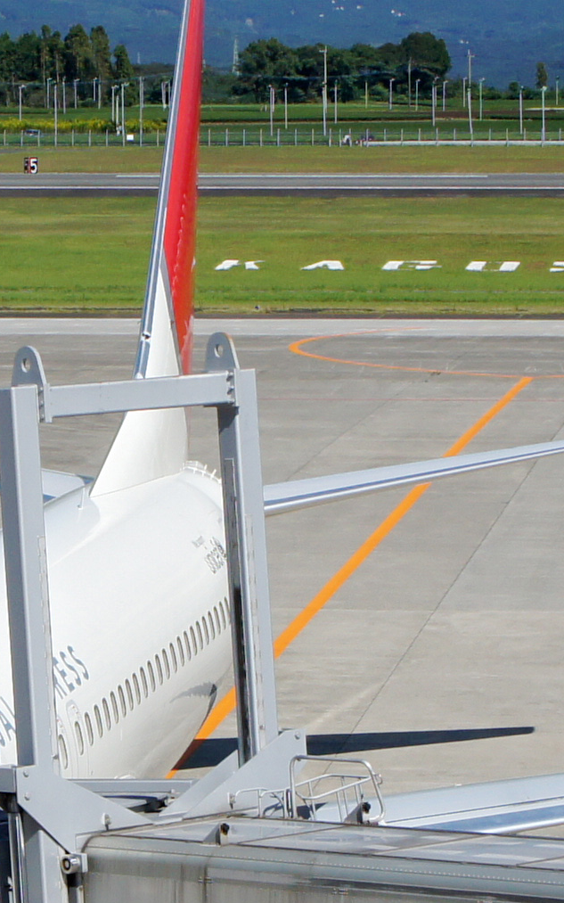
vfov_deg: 11.6
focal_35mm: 180
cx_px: -6
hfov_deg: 7.3
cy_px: 606
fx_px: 4427
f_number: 8
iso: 200
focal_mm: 26
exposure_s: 1/320
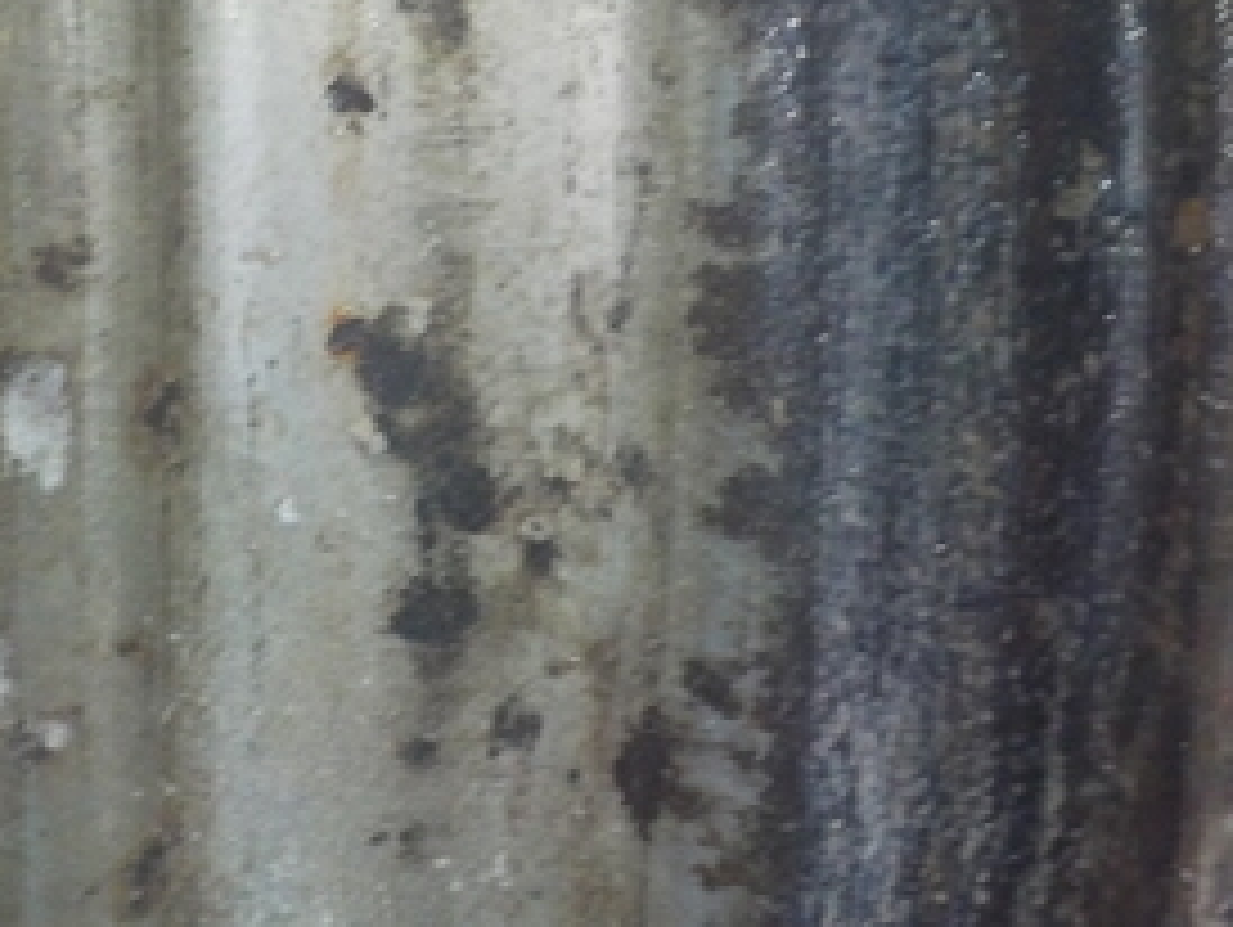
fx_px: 2496
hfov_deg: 27.2
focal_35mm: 70
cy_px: 76
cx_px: 252
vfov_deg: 20.6
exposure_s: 1/30
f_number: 3.3
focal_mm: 4.1
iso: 360
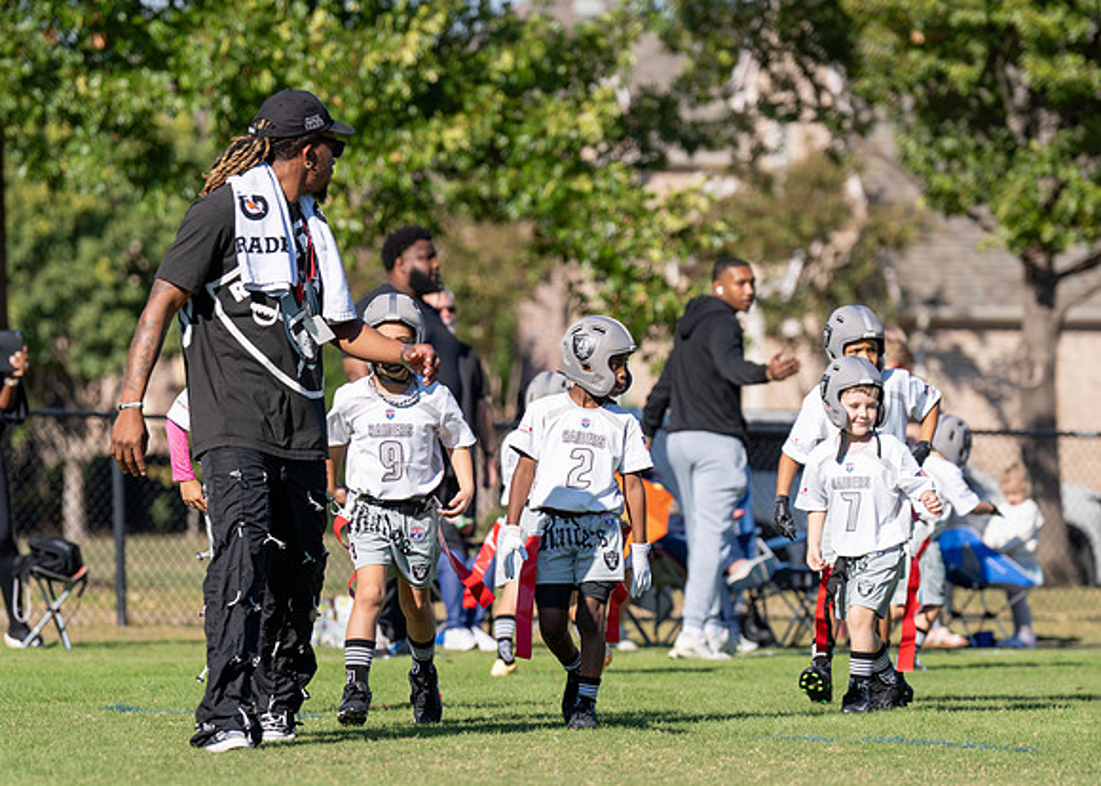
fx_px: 6589
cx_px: 574
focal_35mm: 211
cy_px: 463
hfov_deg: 9.6
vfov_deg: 6.8
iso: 250
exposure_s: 1/6400
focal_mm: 131
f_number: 2.8
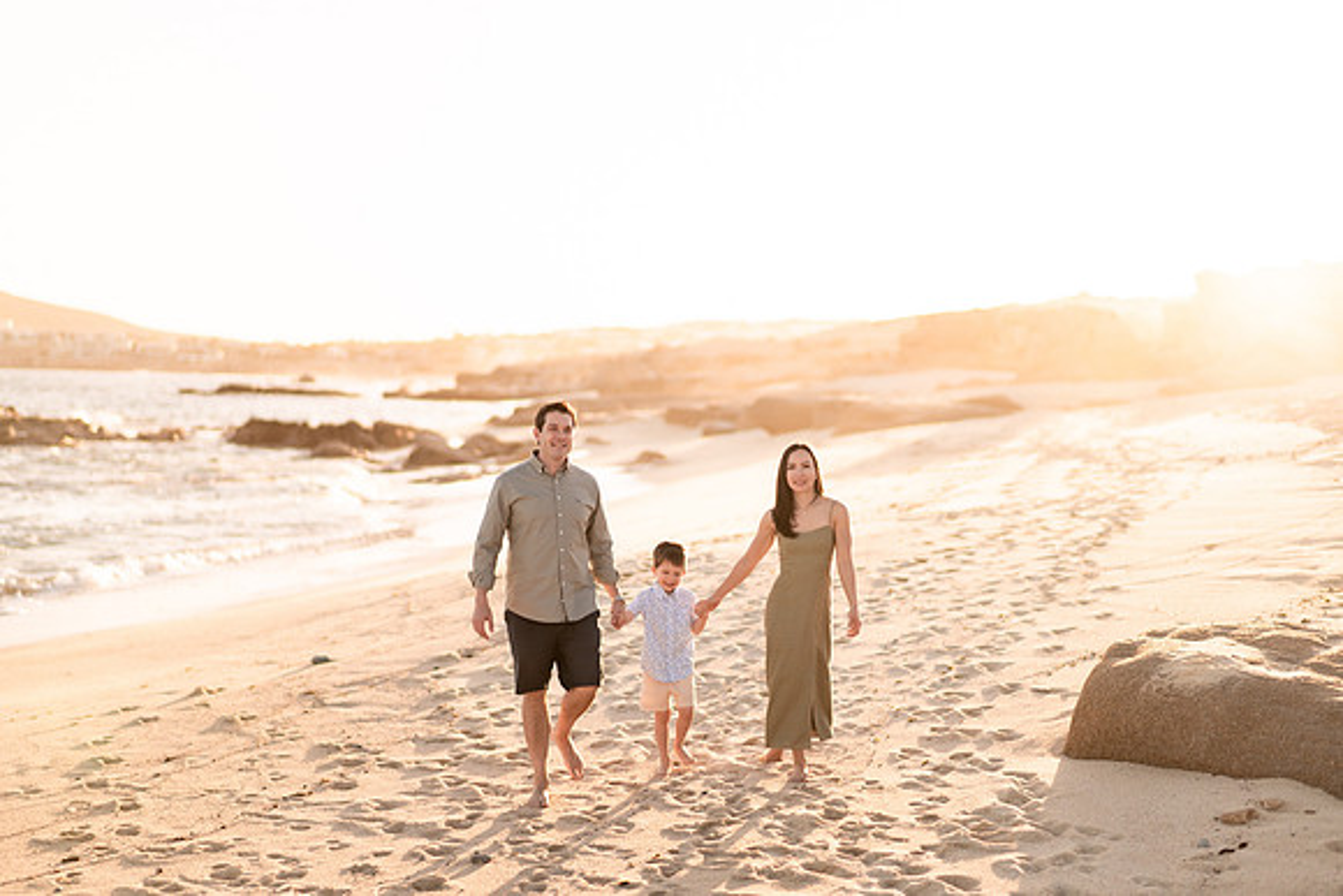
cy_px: 448
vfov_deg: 23.4
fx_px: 2164
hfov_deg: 34.5
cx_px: 672
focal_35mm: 58
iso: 100
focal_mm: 58
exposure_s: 1/5000
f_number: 1.6
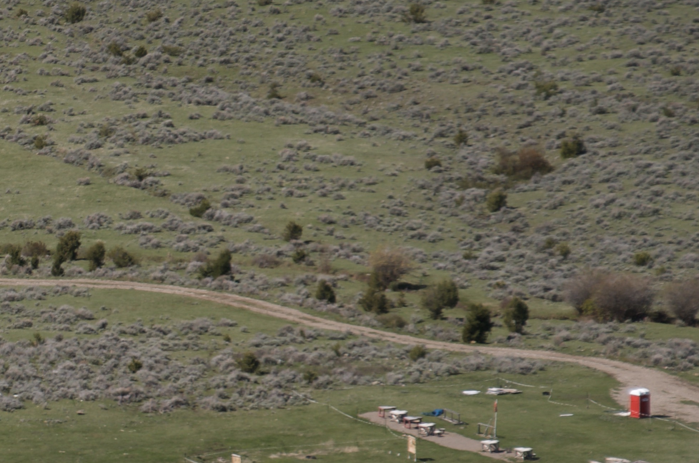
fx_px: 8815
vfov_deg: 3.0
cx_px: -110
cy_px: 341
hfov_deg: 4.5
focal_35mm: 455
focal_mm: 120
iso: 100
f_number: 7.1
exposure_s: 1/160
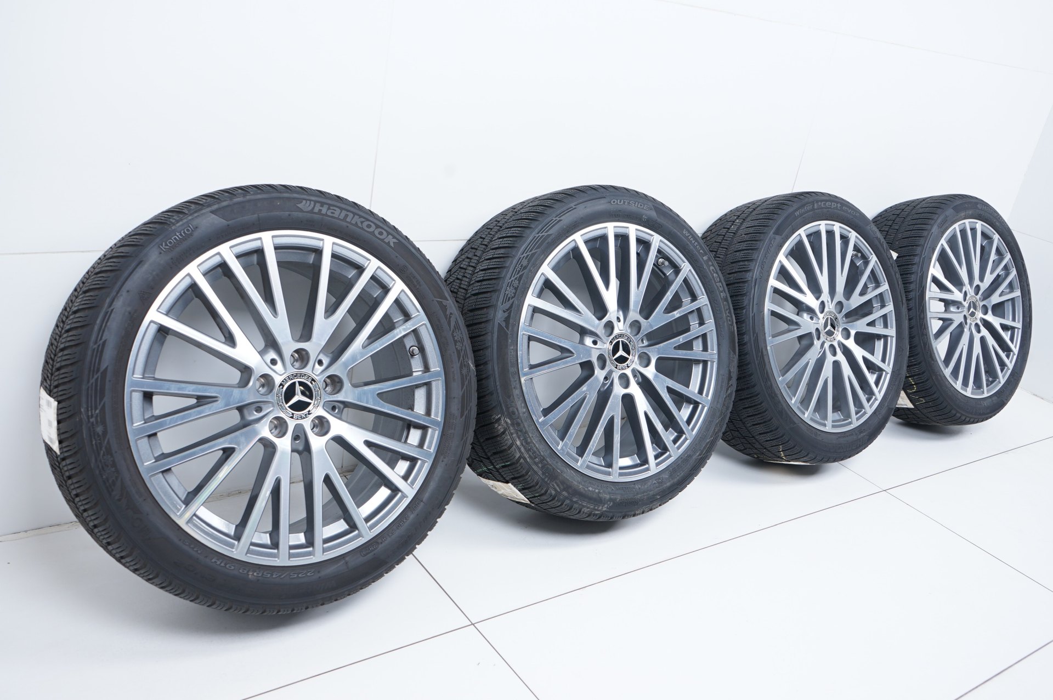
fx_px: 906
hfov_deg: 60.3
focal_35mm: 31
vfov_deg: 42.3
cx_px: 526
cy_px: 350
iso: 250
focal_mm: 31
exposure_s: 1/100
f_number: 7.1
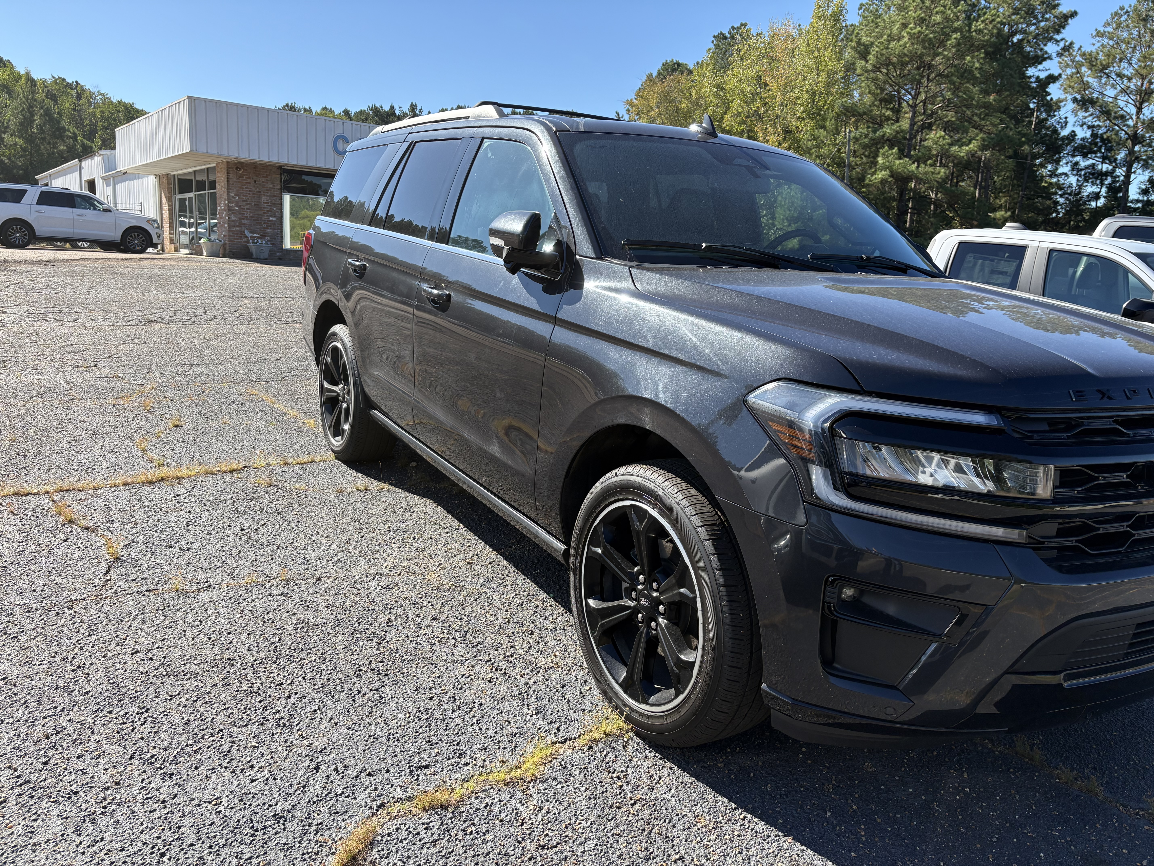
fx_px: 867
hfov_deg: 67.3
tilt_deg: -9.6
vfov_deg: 53.1
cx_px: 577
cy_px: 433
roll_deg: -3.1
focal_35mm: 26
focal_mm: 5.96
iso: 50
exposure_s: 1/1587
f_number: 1.6
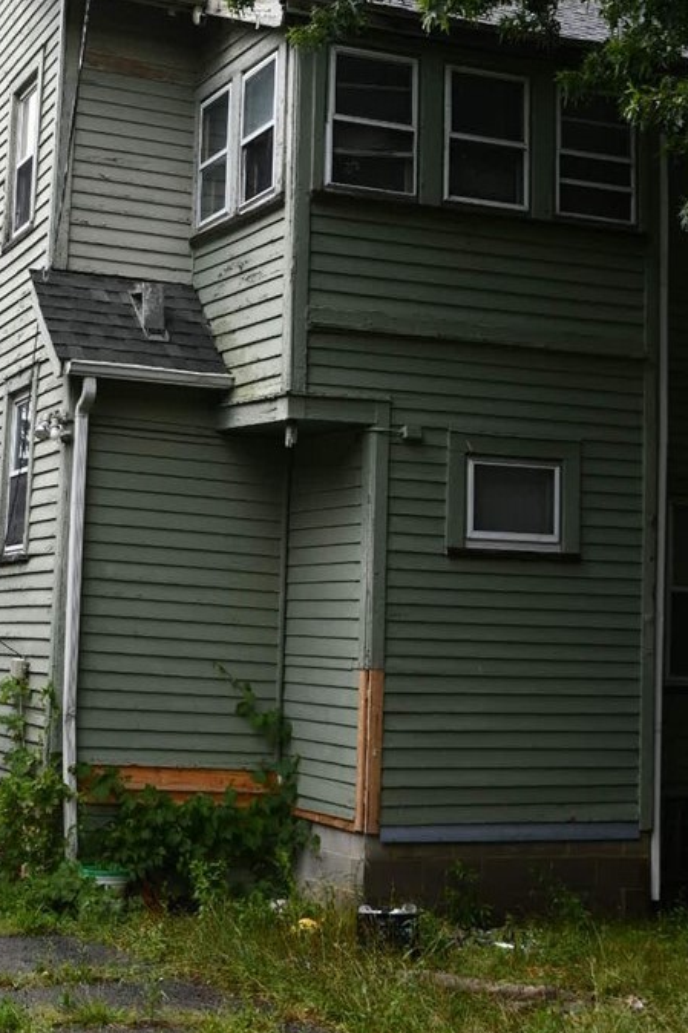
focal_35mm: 58
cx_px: 253
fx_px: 1663
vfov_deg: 34.5
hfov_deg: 23.3
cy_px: 463
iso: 180
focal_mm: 24
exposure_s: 1/250
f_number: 8
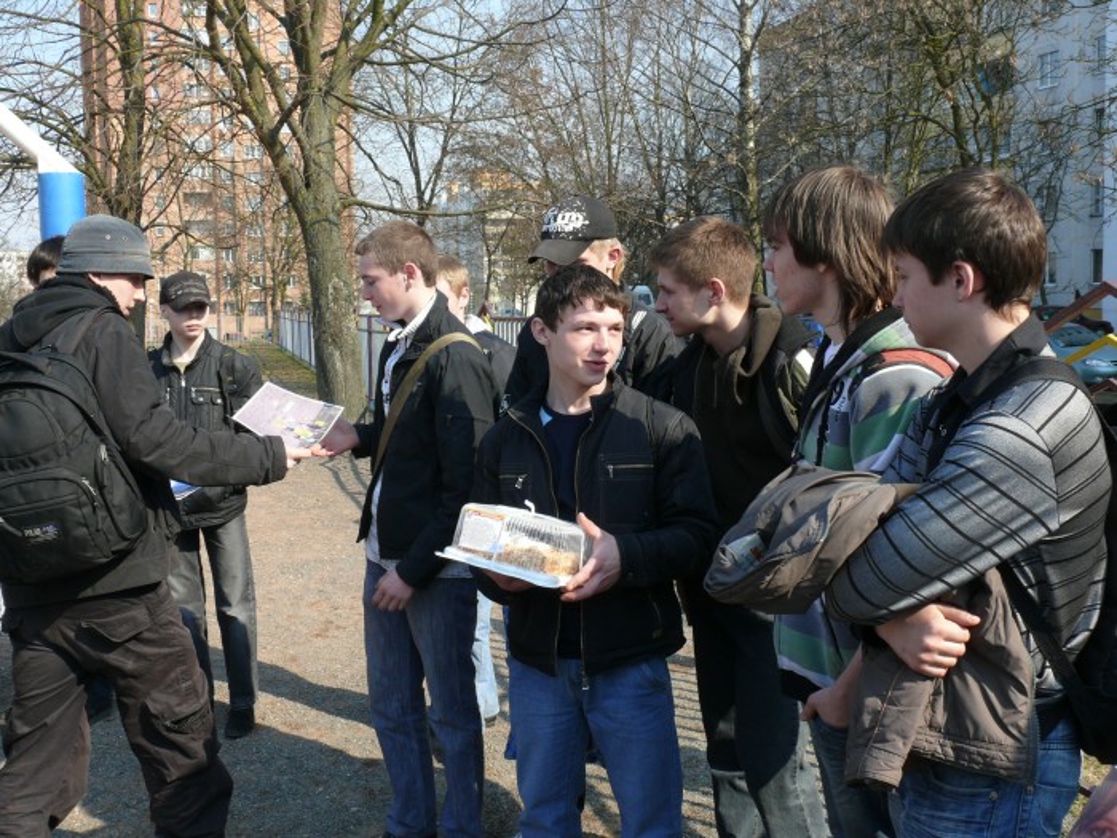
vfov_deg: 40.7
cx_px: 558
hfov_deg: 52.6
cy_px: 419
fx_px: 1129
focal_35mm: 35
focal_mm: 7.4
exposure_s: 1/250
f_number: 5
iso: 100
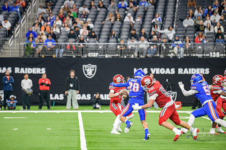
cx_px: 113
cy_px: 75
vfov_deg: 6.5
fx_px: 1319
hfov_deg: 9.8
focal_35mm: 210
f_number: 2.8
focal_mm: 210
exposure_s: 1/400
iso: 1000
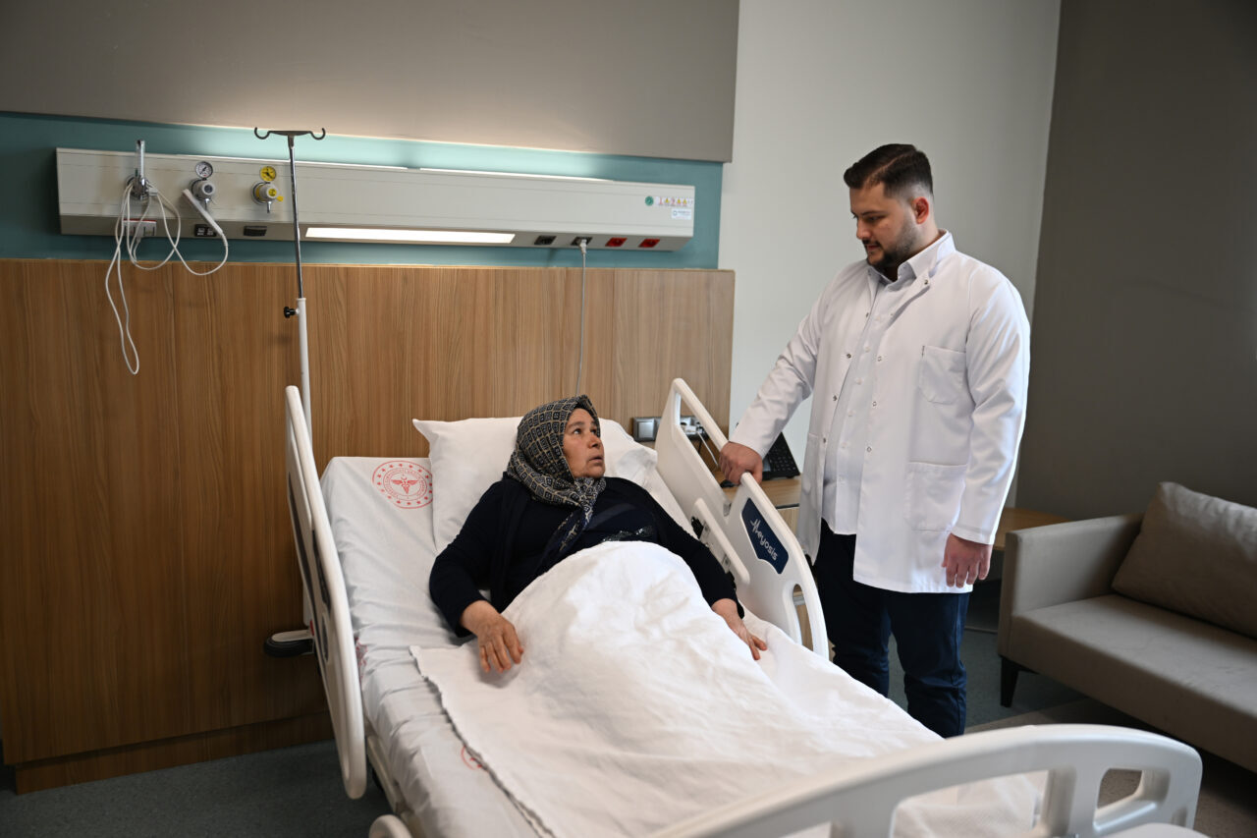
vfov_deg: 42.3
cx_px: 628
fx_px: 1082
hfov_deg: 60.3
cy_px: 419
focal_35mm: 31
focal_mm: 31
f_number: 2.8
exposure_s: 1/100
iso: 220
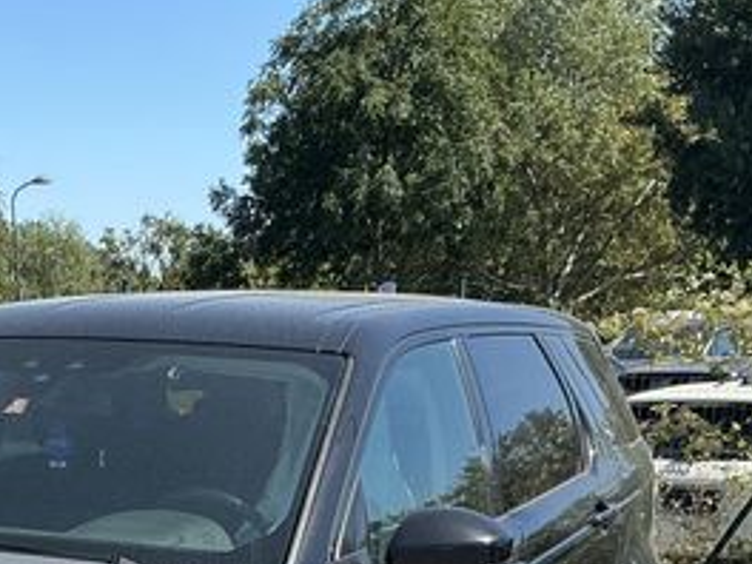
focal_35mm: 85
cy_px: 755
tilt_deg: -12.4
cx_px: 43
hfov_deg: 22.3
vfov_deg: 16.3
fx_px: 1847
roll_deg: -0.2
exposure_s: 1/1250
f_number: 1.8
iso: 25
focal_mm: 3
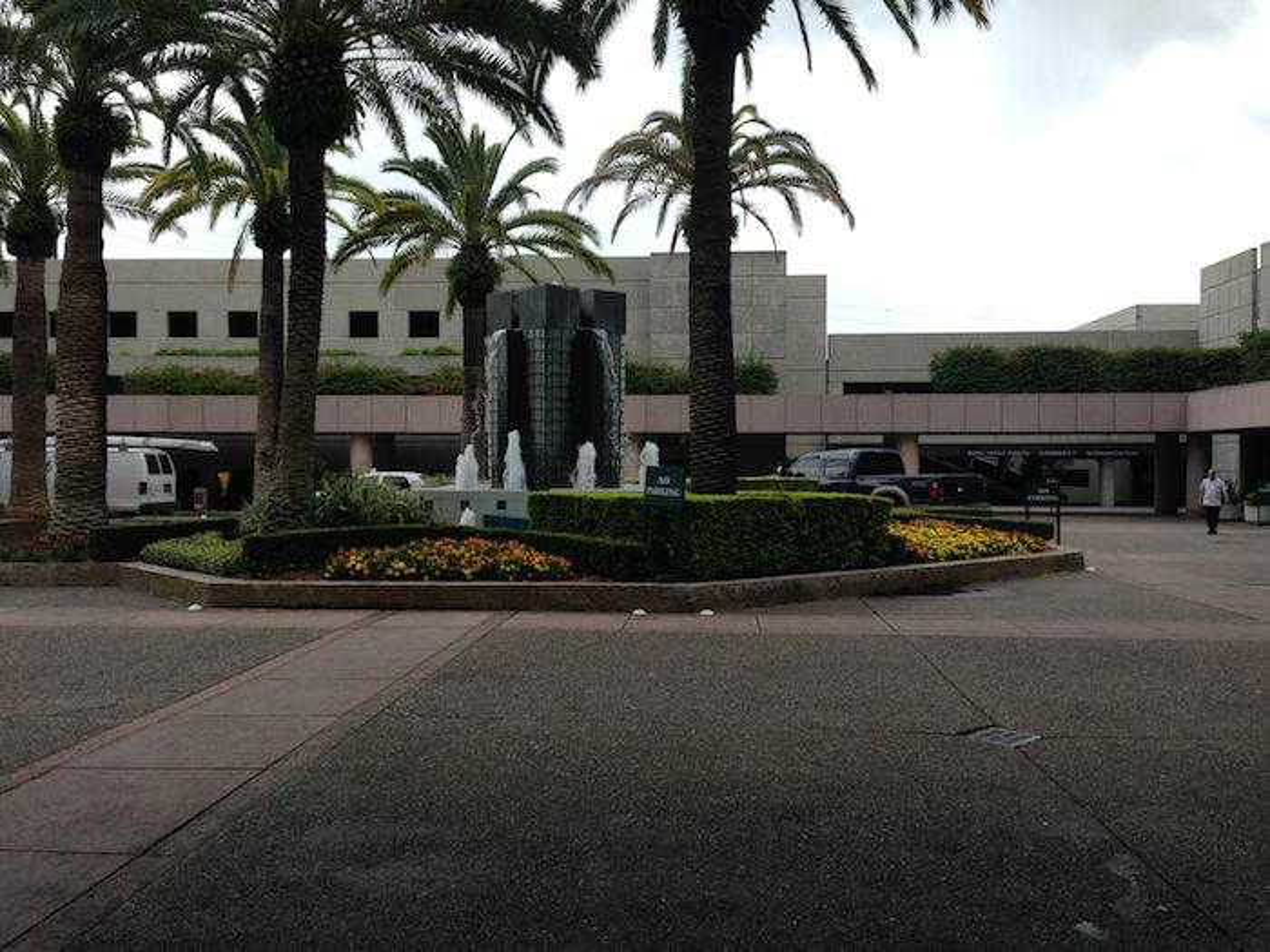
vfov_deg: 42.9
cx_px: 635
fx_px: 1211
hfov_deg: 55.4
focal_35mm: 33
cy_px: 476
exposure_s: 1/547
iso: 50
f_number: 2.4
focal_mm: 4.12
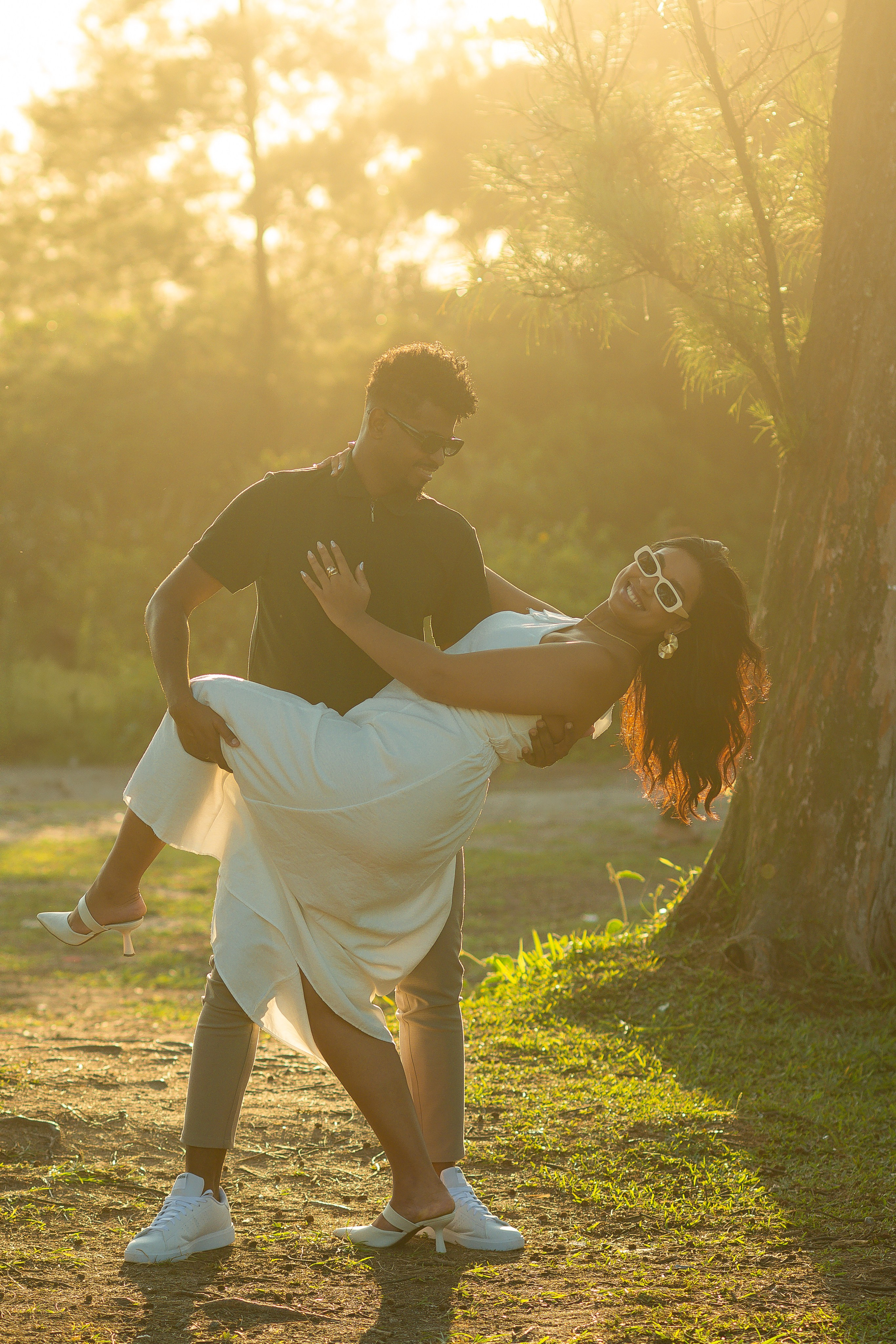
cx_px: 448
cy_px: 672
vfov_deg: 16.1
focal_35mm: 128
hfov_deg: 10.8
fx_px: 4760
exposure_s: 1/1000
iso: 250
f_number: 3.2
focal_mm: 85
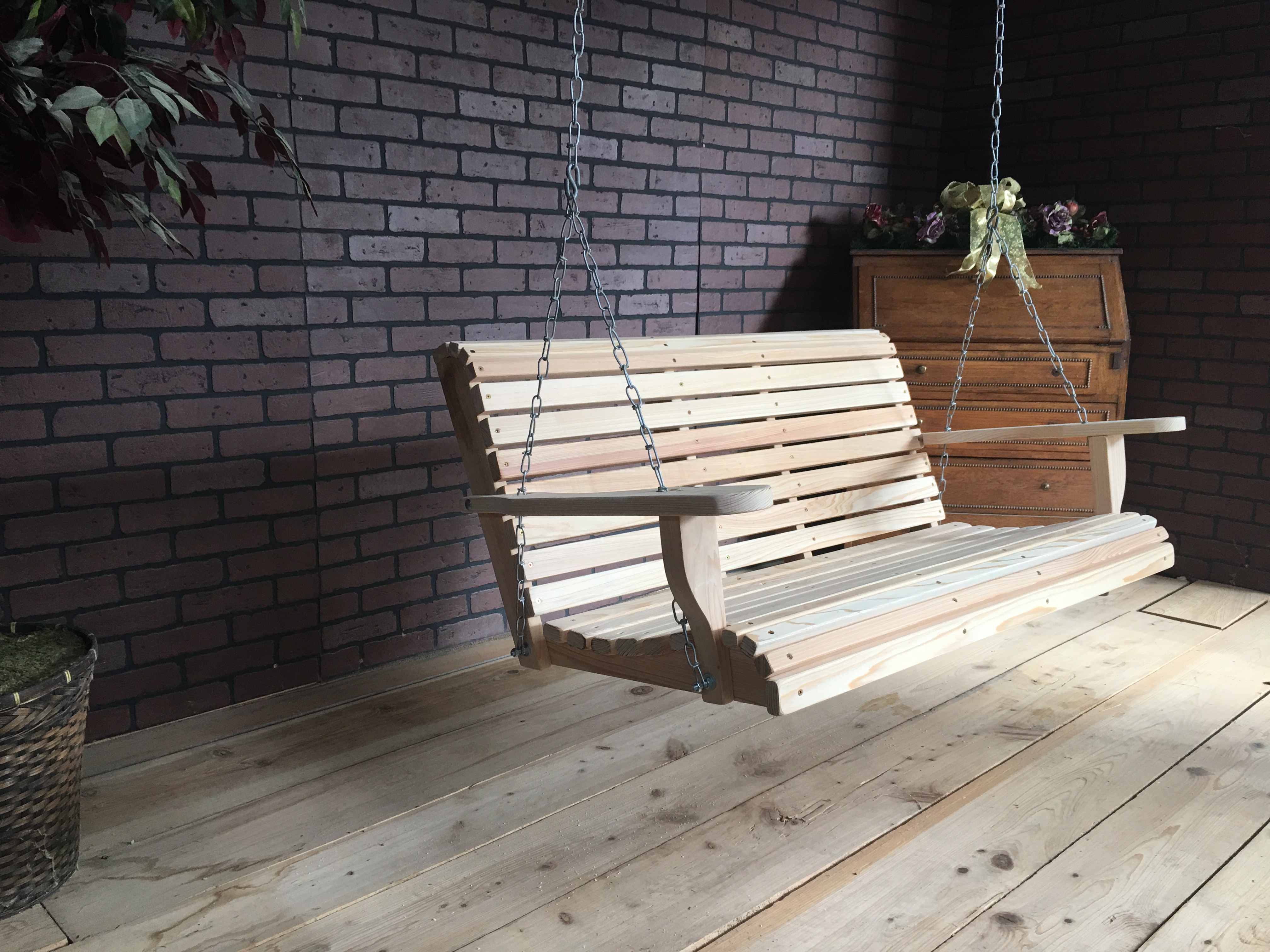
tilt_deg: -9.4
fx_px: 1064
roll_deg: +0.4
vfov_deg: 48.2
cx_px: 635
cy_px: 476
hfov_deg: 61.7
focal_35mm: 29
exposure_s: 1/30
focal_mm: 4.15
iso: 25
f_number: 2.2
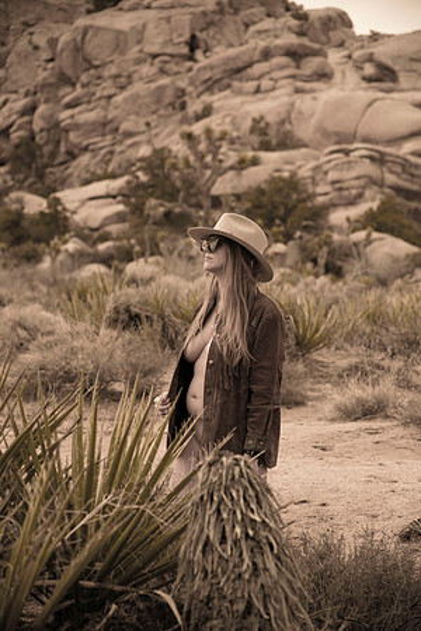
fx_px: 1368
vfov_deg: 26.0
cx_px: 210
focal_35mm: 78
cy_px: 316
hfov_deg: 17.5
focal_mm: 78
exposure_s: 1/1600
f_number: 4
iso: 100
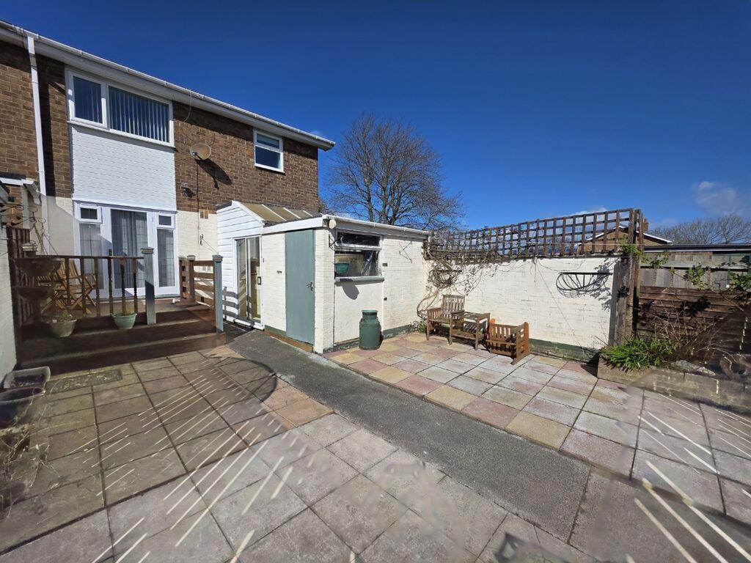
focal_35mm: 13
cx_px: 376
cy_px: 282
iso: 40
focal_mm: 2.2
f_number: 1.9
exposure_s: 1/5000
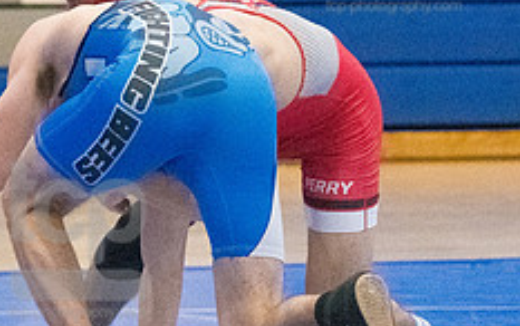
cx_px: 78
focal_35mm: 512
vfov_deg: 2.6
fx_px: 7261
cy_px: 241
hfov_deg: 4.1
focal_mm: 135
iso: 10000
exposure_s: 1/1600
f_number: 4.5
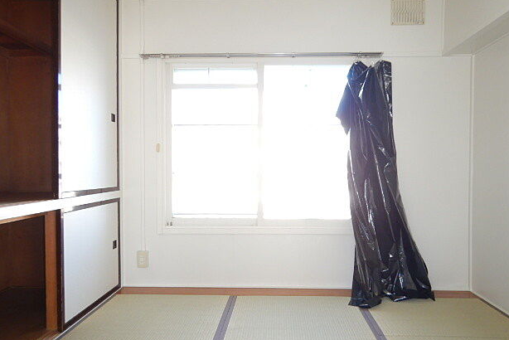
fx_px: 368
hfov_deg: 69.3
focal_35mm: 26
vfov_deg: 49.6
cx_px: 264
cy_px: 177
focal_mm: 4.3
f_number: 2.8
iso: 160
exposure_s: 1/30
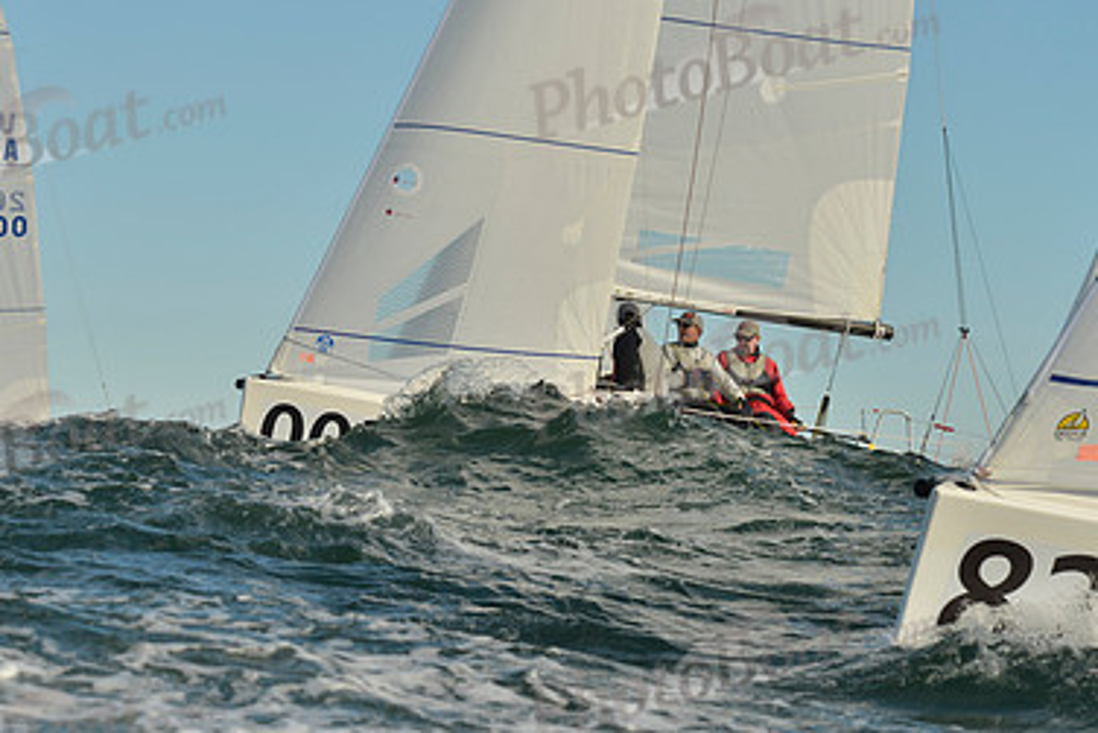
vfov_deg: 9.1
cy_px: 258
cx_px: 380
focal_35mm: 151
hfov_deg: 13.6
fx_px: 4607
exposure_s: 1/1250
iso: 280
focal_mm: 98
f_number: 9
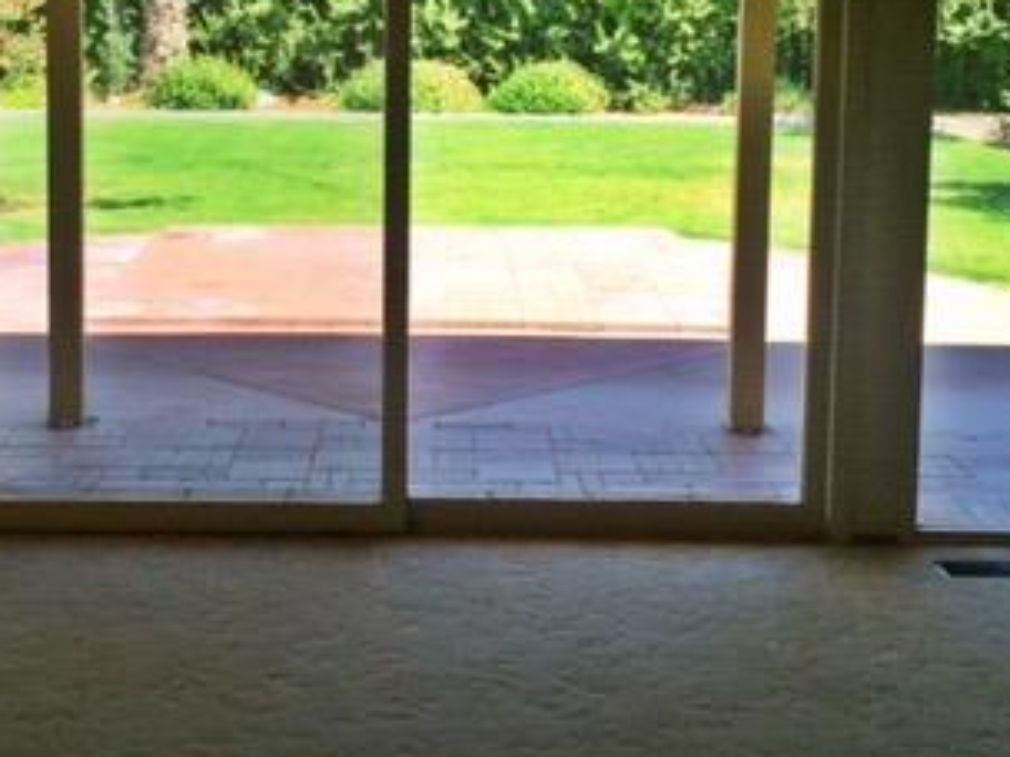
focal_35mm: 61
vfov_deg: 23.7
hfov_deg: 31.6
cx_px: 392
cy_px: 163
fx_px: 1780
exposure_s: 1/534
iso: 32
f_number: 2.2
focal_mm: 4.15
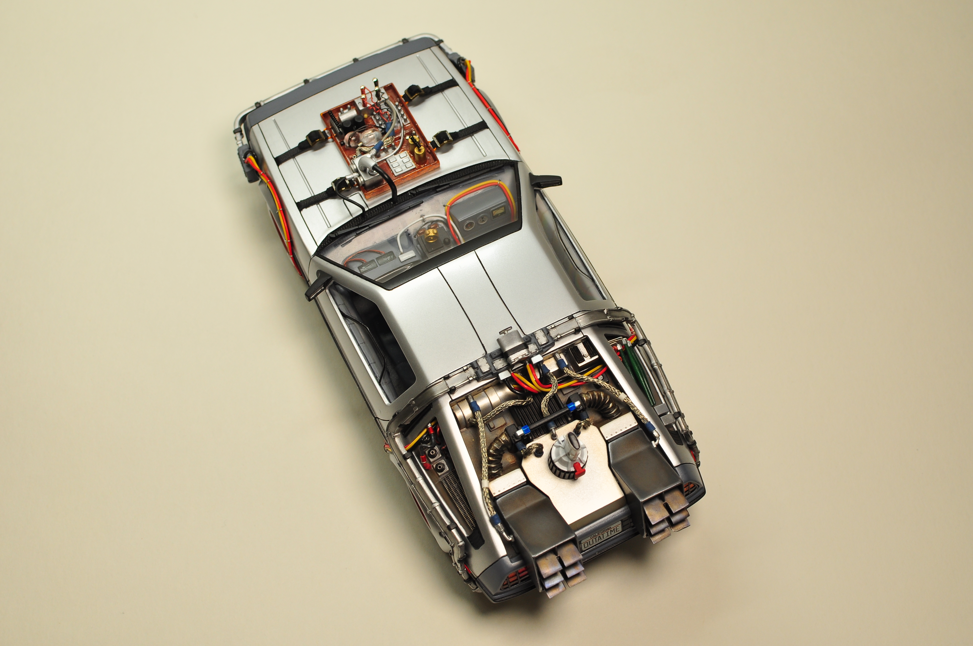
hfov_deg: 37.9
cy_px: 323
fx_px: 1417
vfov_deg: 25.7
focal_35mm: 52
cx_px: 486
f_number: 7.1
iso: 200
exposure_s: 1/80
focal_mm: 35
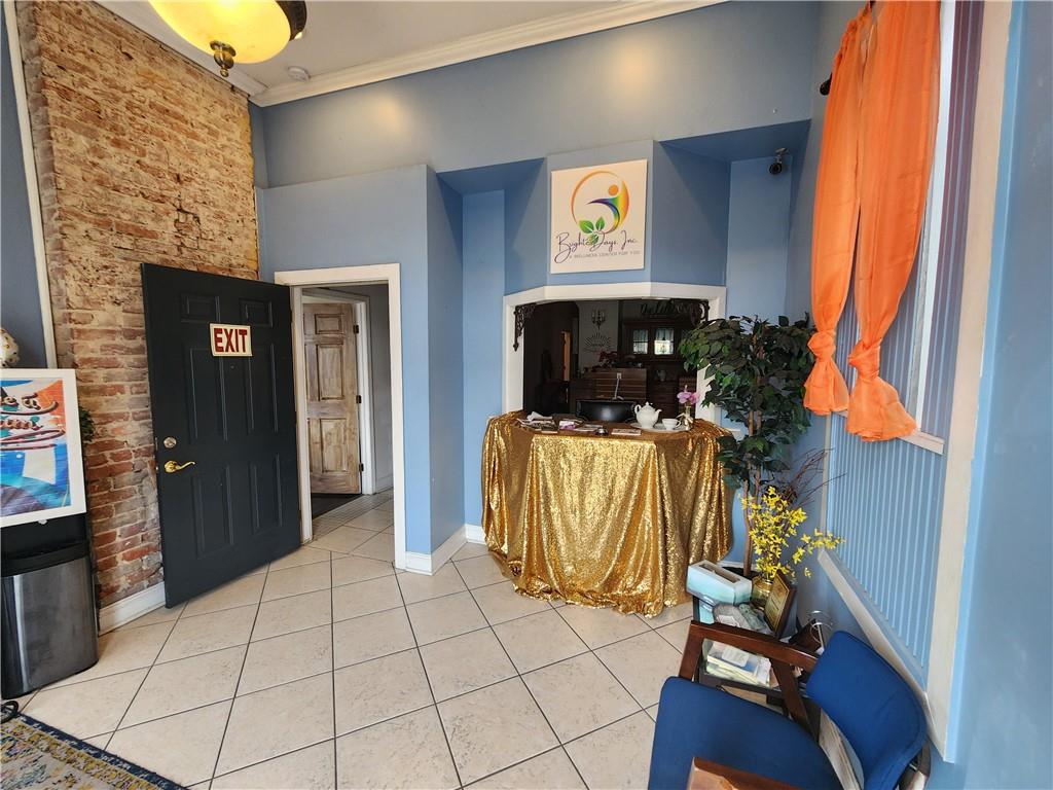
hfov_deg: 106.2
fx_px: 395
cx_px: 526
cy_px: 395
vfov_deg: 89.9
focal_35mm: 13
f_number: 2.2
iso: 160
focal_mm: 2.2
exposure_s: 1/60
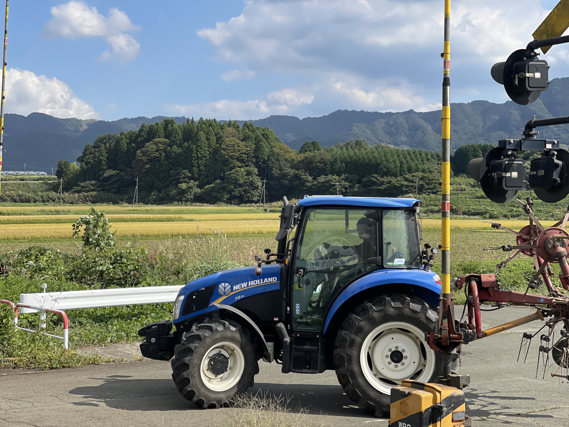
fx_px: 1052
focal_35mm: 64
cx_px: 284
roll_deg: +0.7
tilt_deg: -1.2
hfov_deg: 30.3
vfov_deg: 22.9
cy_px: 214
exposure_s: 1/1292
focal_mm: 7.5
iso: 32
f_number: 2.2
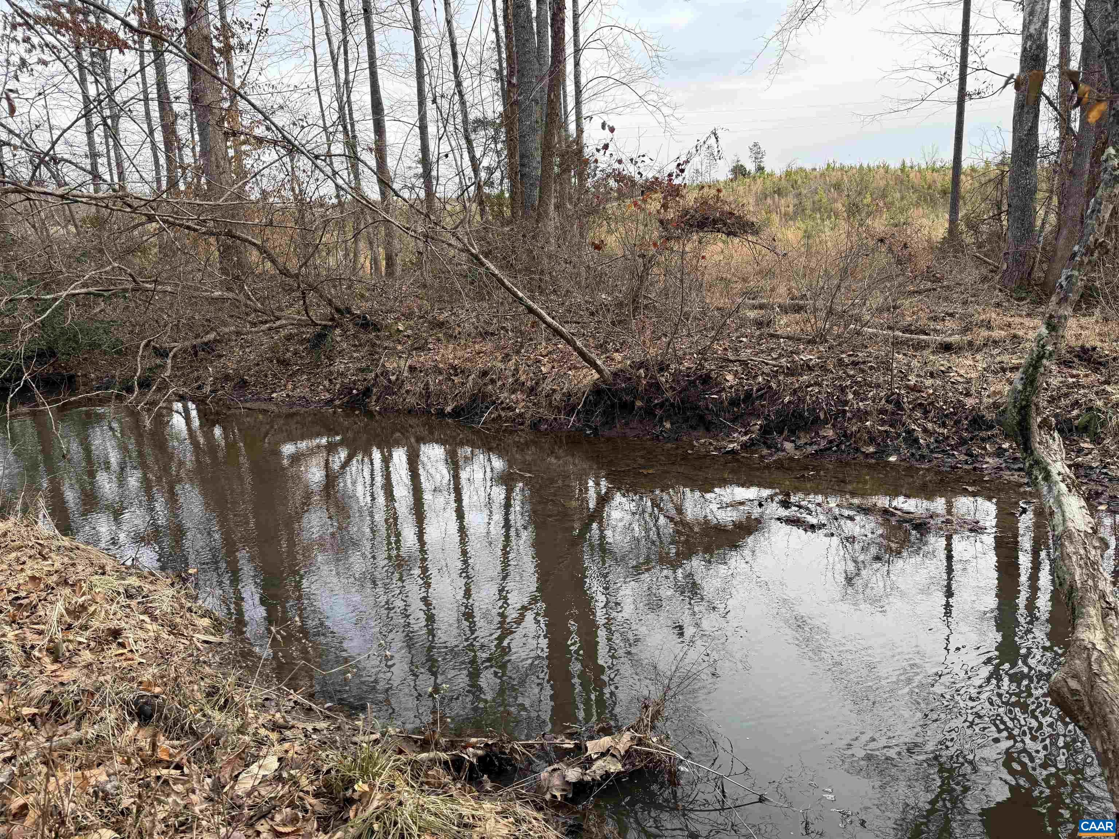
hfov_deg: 71.6
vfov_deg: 56.8
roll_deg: +4.6
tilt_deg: -10.6
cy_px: 420
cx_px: 560
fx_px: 776
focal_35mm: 24
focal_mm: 6.76
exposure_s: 1/1139
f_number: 1.78
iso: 100
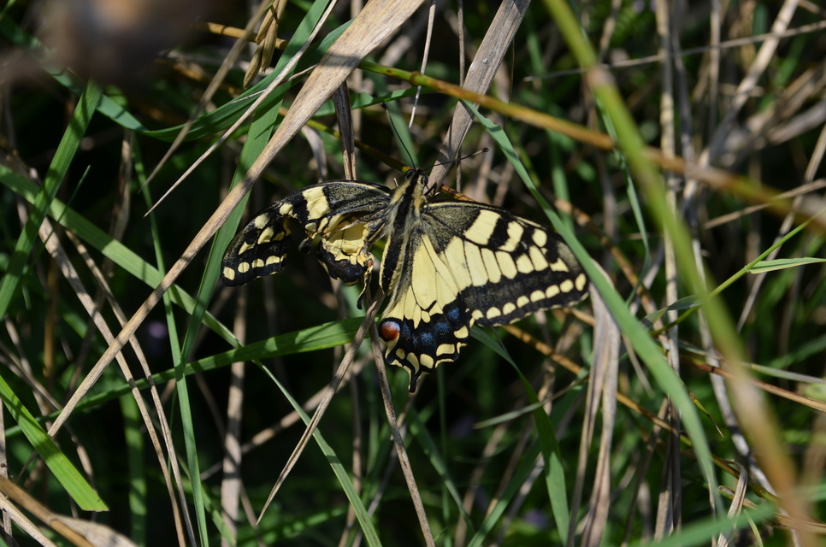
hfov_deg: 24.7
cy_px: 274
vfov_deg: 16.5
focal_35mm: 82
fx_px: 1889
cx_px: 413
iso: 100
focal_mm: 55
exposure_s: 1/320
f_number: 8
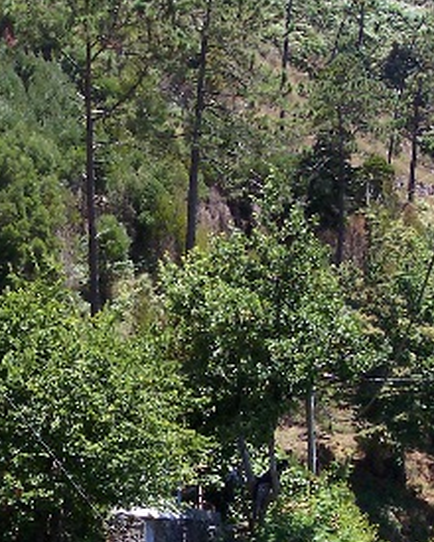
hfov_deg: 14.1
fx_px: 1734
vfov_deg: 17.7
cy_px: 355
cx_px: 28
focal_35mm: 108
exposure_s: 1/350
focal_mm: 8
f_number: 4.8
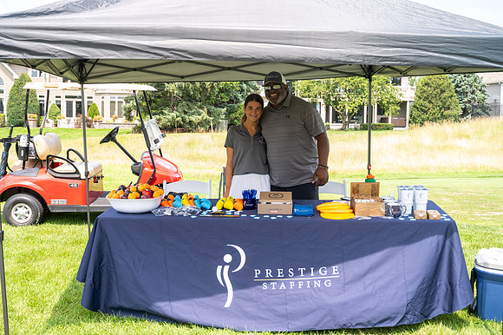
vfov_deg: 31.9
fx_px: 586
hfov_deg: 46.4
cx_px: 252
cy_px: 168
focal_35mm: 42
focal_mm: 42
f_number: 5
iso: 250
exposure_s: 1/500
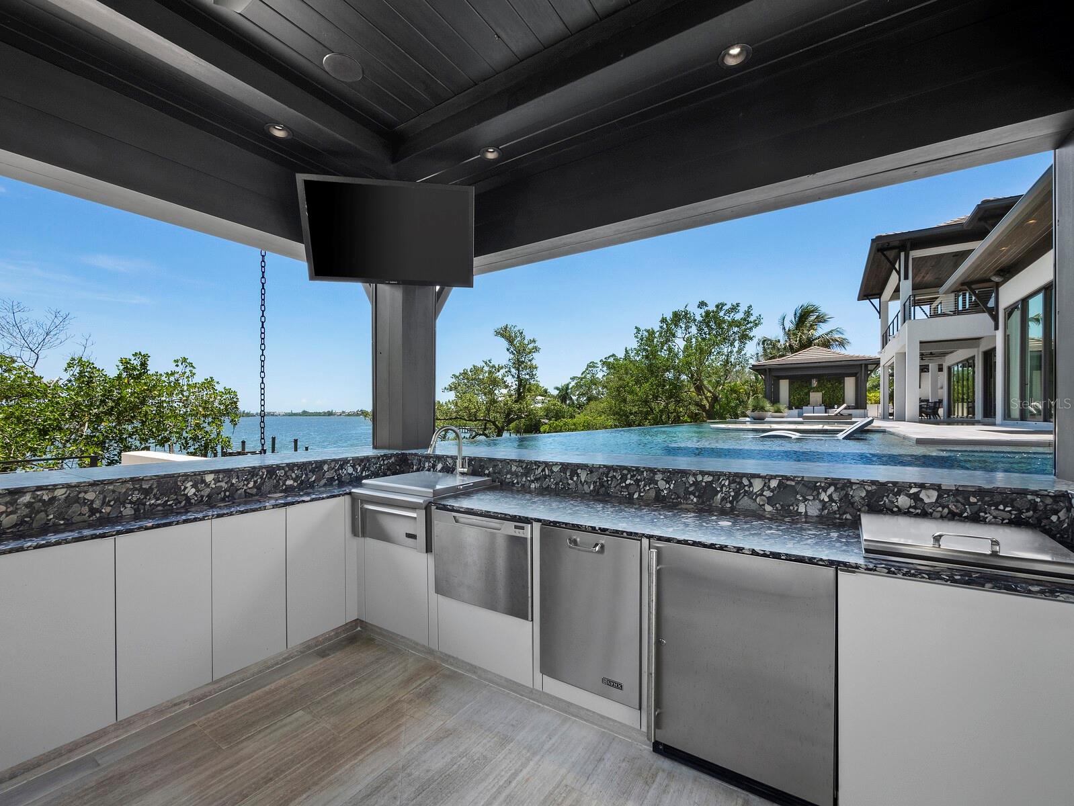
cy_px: 403
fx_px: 435
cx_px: 537
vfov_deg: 85.7
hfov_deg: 102.0
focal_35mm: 14
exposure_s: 1/25
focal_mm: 7
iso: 320
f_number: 11
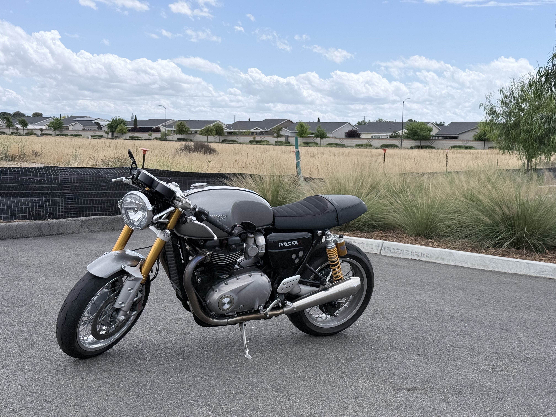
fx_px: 771
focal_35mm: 48
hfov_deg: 39.7
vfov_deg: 30.3
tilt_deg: -5.3
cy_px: 208
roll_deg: -0.9
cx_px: 278
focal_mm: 6.76
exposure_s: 1/5208
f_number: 1.78
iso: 64
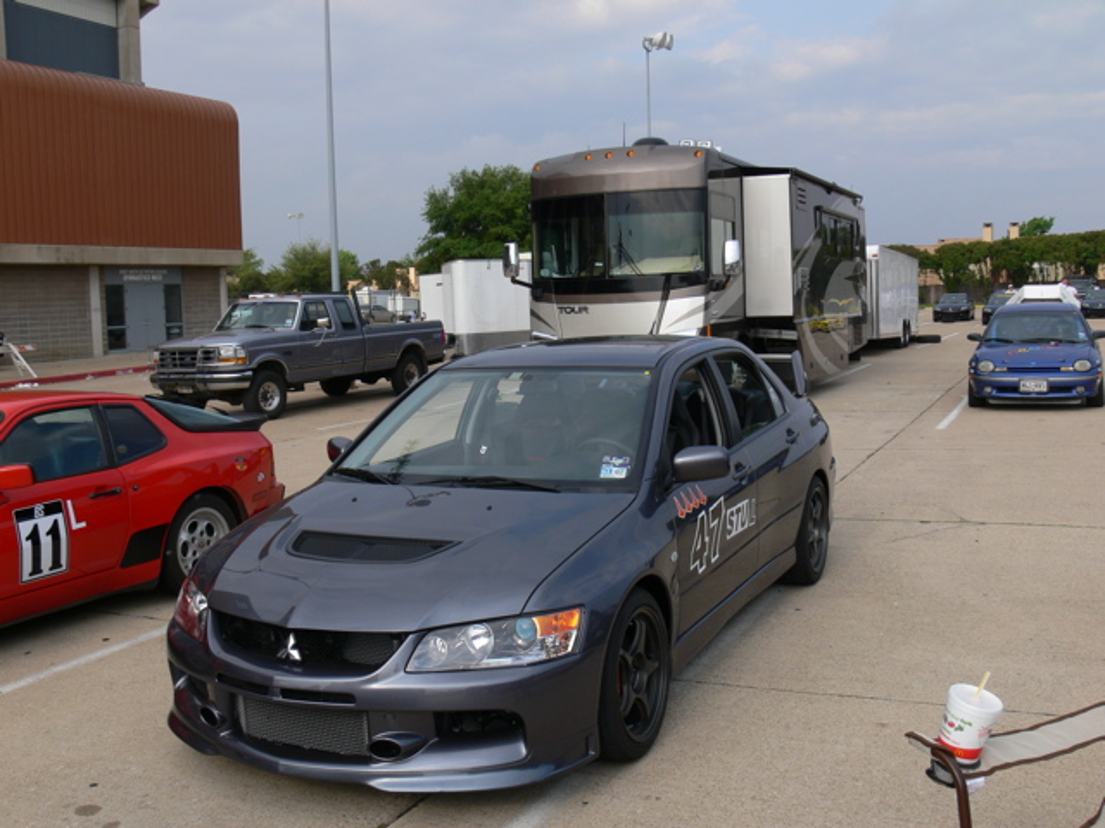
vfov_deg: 40.7
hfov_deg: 52.6
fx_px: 1117
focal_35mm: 35
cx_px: 552
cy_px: 414
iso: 80
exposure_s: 1/250
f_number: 5.6
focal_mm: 7.4
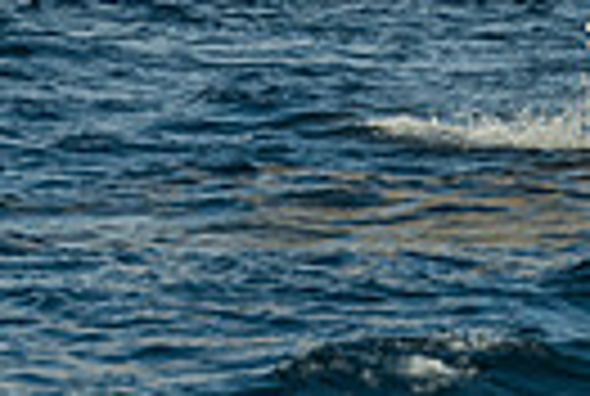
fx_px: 13289
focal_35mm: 809
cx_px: 620
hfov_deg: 2.5
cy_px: -508
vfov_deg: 1.7
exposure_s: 1/800
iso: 250
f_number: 6.3
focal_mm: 140
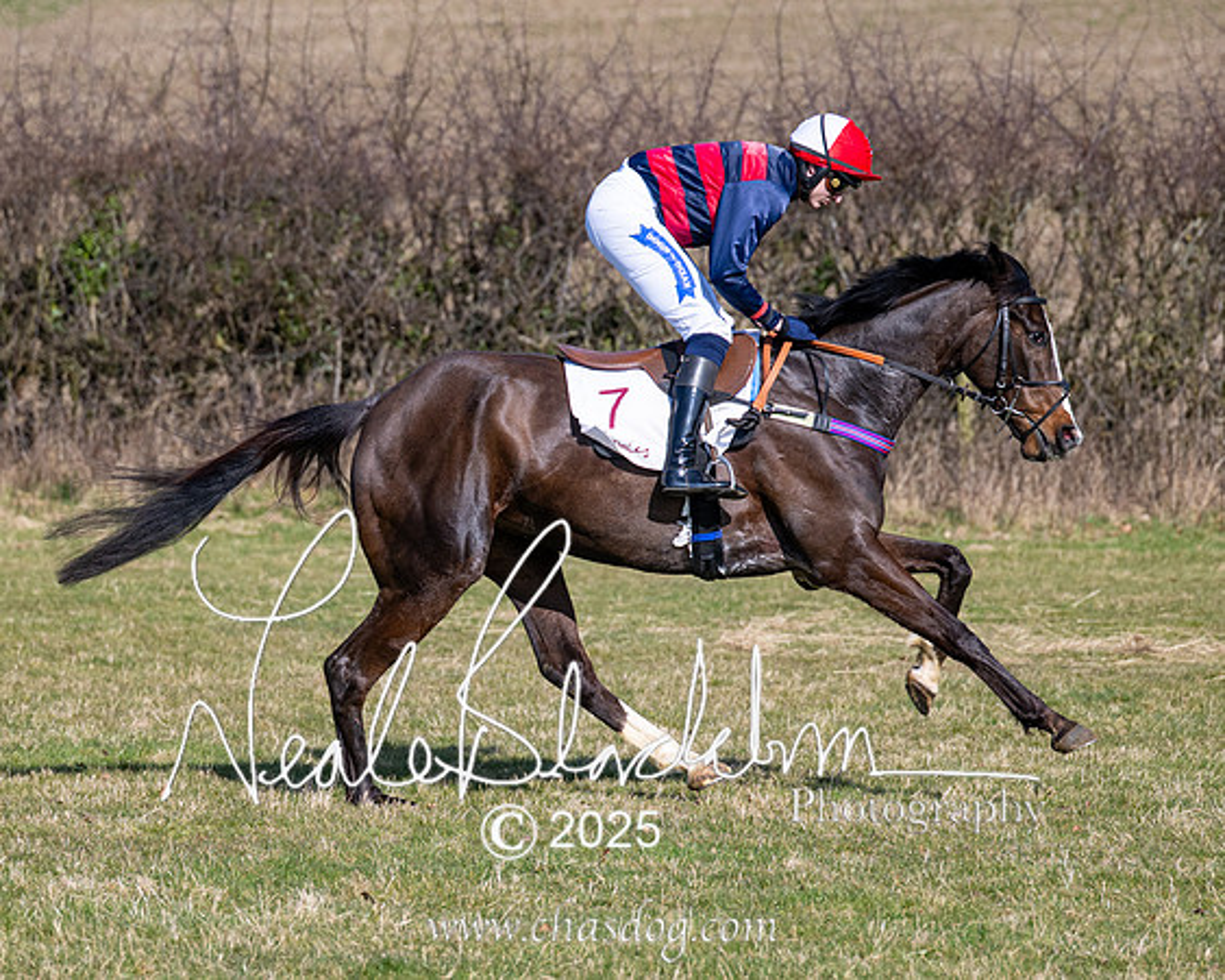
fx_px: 7250
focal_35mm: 200
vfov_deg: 7.7
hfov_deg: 9.7
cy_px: 495
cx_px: 446
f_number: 2.8
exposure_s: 1/5000
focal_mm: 98
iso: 200
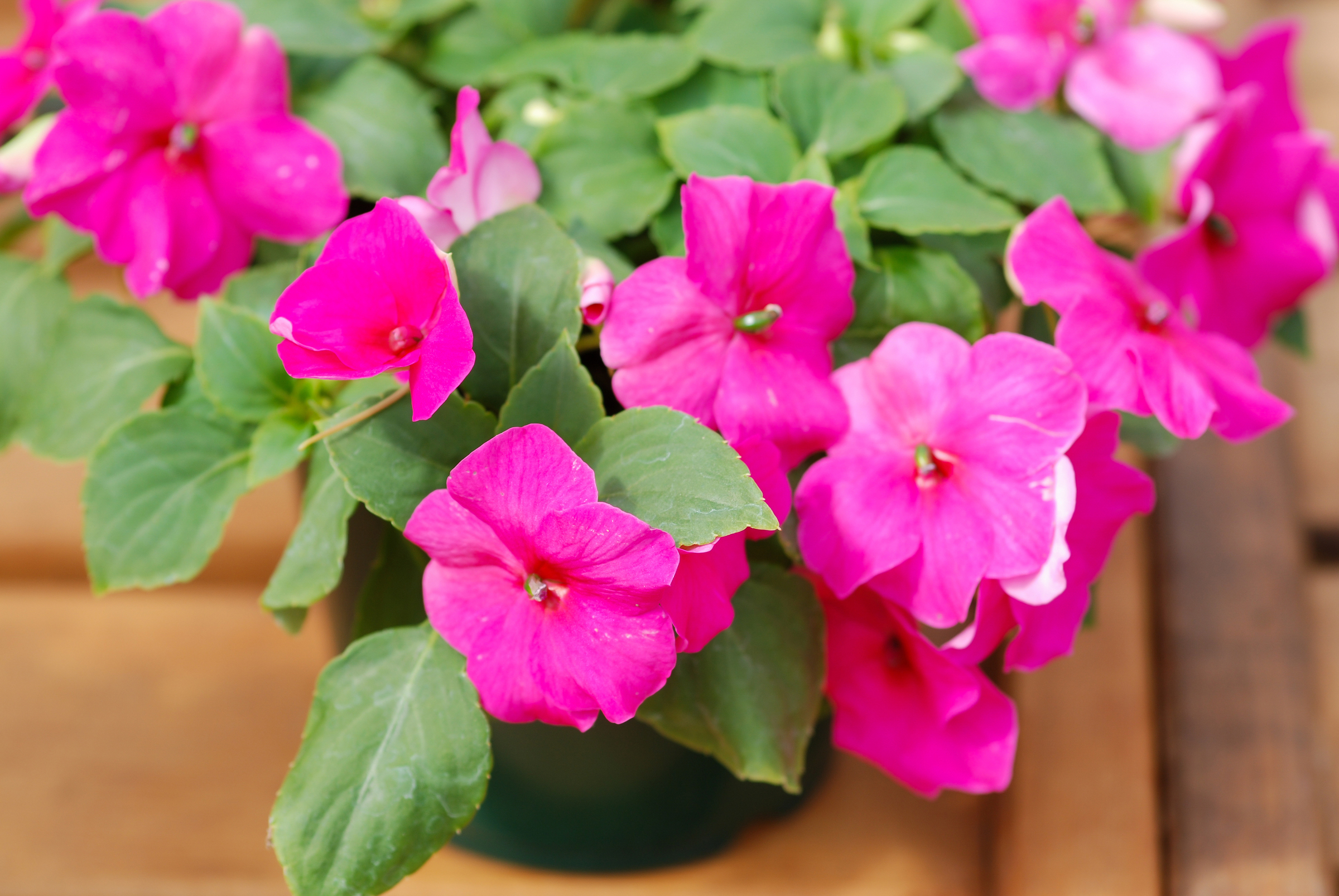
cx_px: 670
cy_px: 448
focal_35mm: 158
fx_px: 5866
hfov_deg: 13.0
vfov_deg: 8.7
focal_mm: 105
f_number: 4.5
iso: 100
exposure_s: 1/320
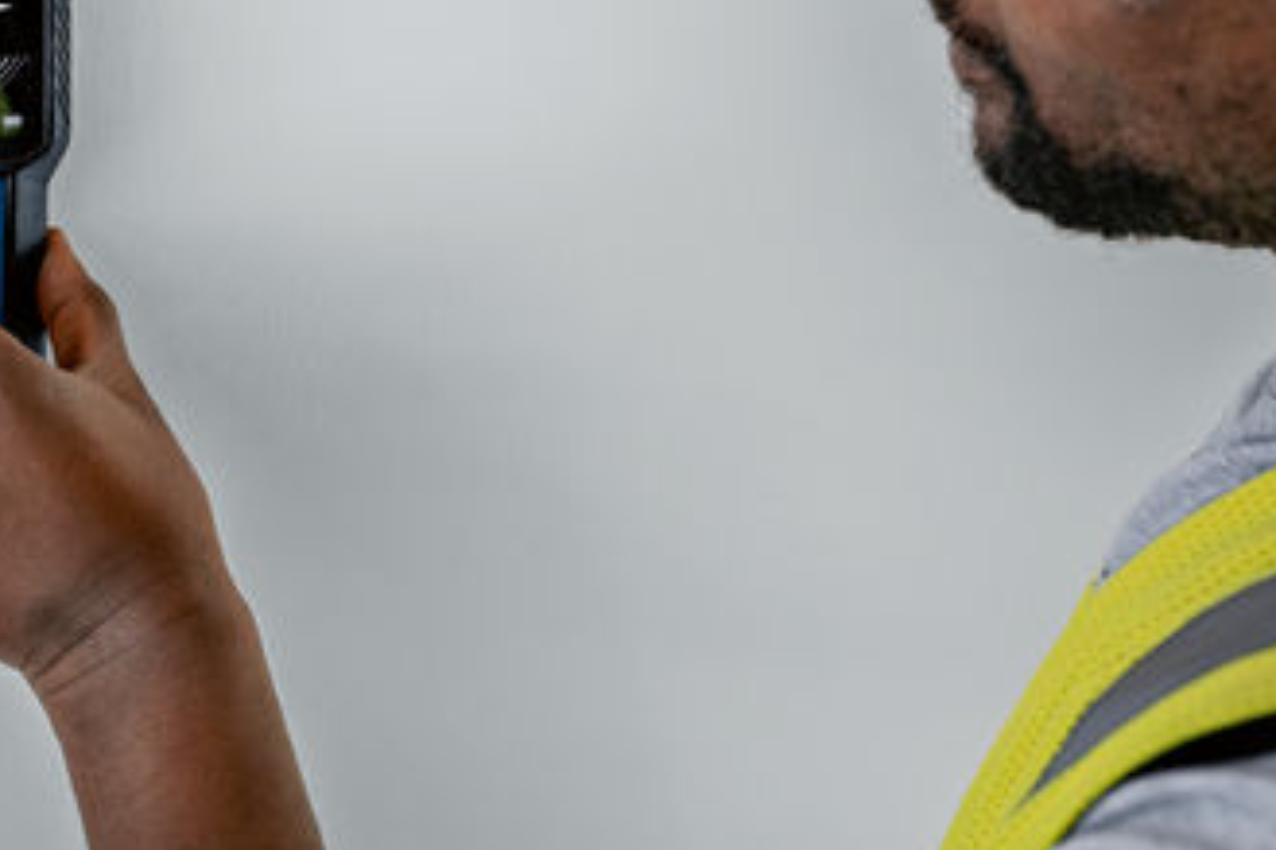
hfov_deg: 27.3
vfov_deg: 18.0
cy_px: 37
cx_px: 601
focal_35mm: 74
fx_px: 2629
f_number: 4
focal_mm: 30.5
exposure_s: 1/100
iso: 500
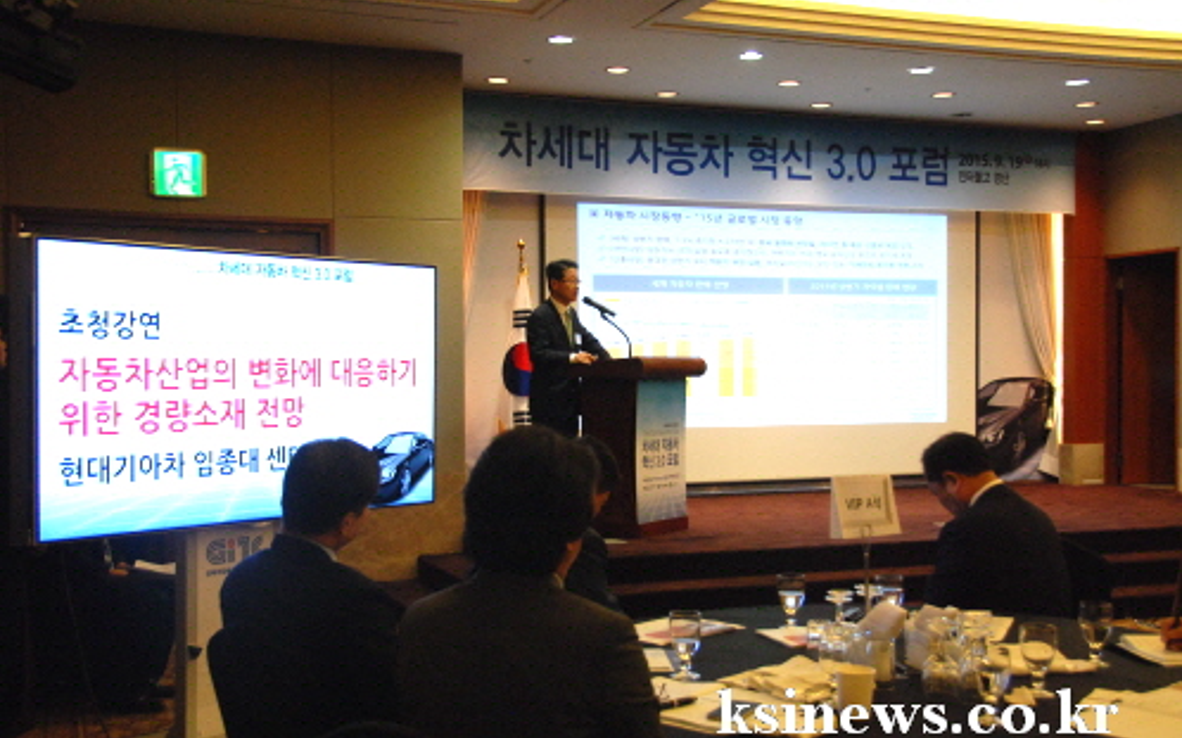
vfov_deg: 32.0
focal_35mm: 40
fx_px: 1288
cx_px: 591
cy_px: 378
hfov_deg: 49.3
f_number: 4
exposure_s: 1/125
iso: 1250
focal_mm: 26
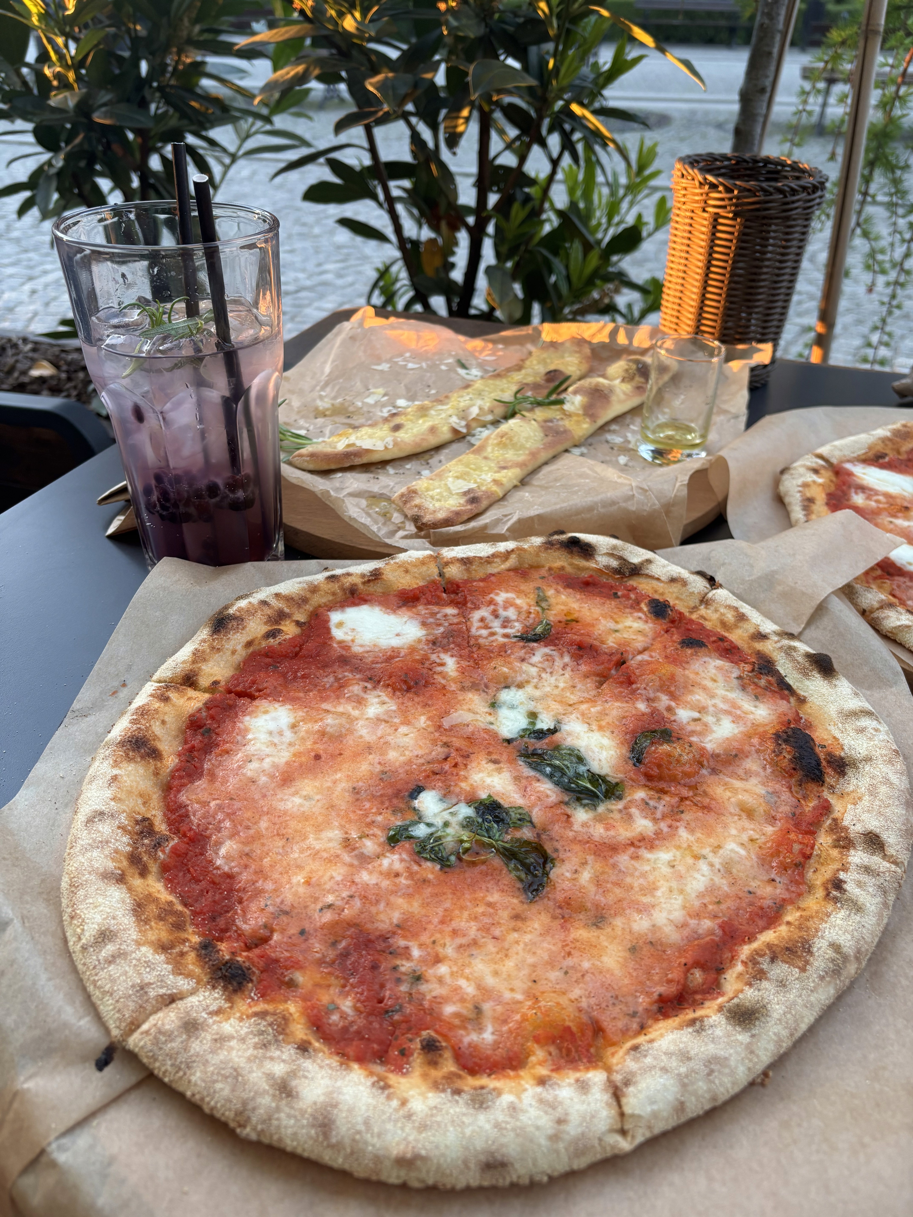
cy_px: 608
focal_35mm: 26
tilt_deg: -34.1
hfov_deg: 53.1
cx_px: 456
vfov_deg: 67.3
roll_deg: -1.5
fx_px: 914
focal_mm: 5.96
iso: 125
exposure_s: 1/119
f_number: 1.6
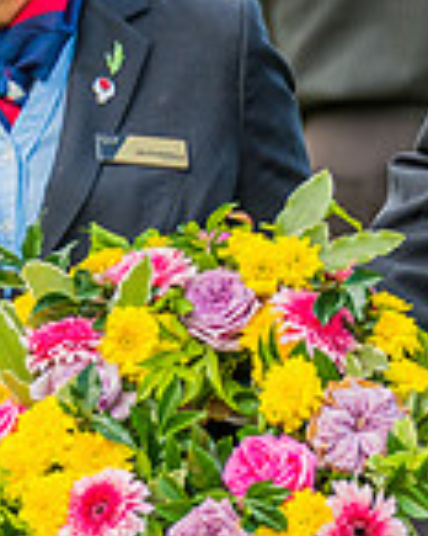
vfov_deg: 1.2
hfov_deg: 1.0
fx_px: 24954
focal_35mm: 1576
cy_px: -35
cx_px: 291
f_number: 6.3
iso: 800
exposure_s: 1/500
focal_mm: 420
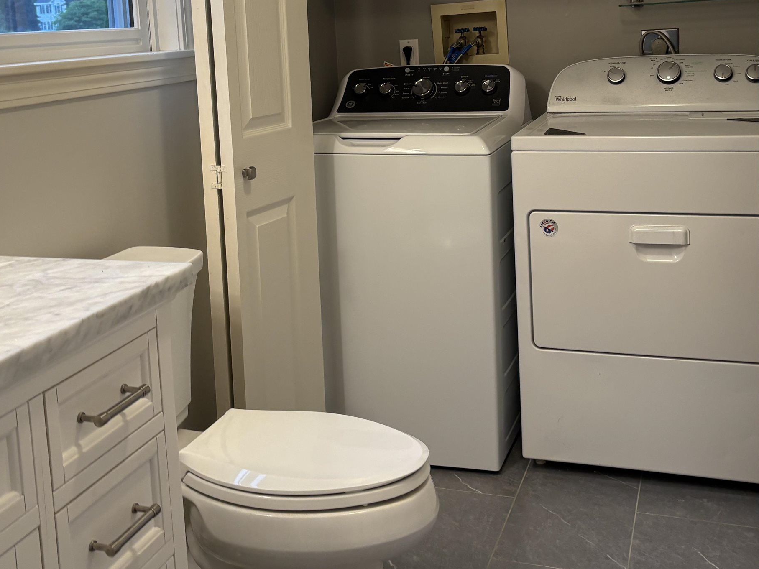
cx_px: 360
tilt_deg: -5.1
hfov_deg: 42.9
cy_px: 146
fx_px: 965
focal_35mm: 44
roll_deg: +3.6
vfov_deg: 32.3
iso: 80
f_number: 1.6
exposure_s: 1/60
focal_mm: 5.96
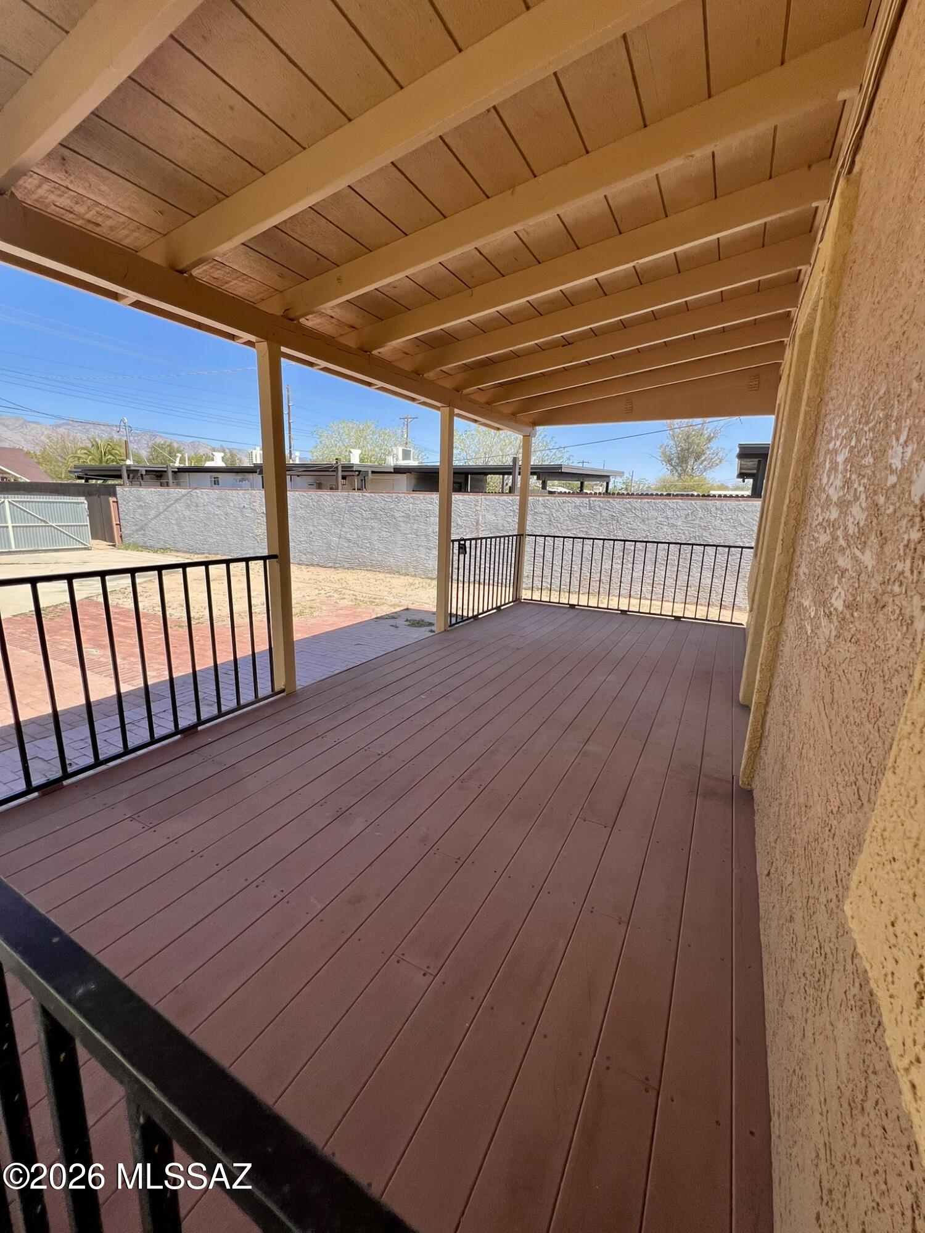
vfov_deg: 106.2
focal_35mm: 13
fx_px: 463
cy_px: 616
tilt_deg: -12.5
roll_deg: -1.6
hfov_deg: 89.9
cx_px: 462
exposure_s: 1/861
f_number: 1.8
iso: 32
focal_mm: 1.57
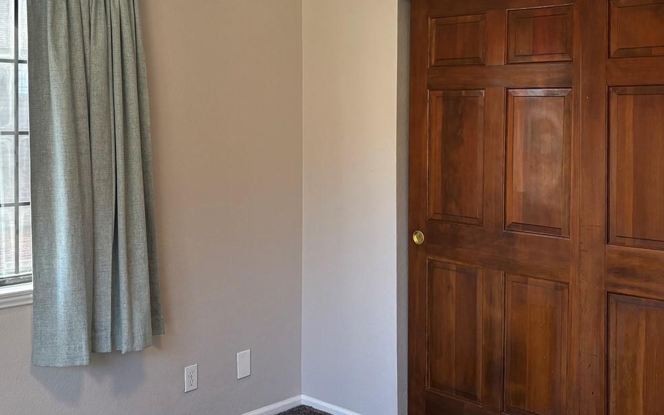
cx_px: 329
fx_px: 814
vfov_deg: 28.4
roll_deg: +0.0
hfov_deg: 44.4
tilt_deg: -1.3
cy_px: 136
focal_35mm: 45
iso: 100
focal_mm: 5.96
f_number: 1.6
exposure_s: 1/120
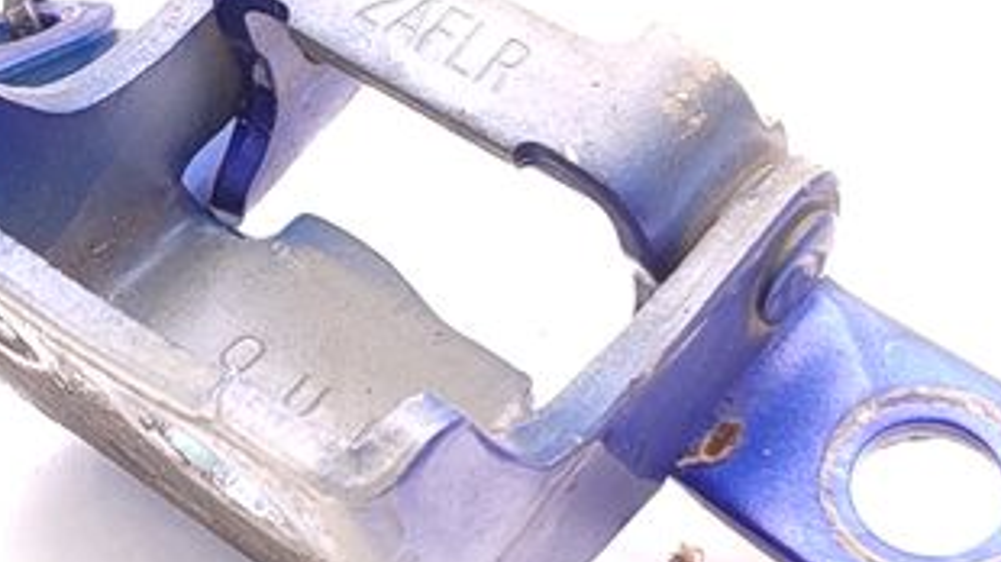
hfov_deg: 18.9
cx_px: -145
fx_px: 2865
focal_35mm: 108
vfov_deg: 11.2
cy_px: 165
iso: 250
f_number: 1.89
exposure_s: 1/100
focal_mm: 5.89
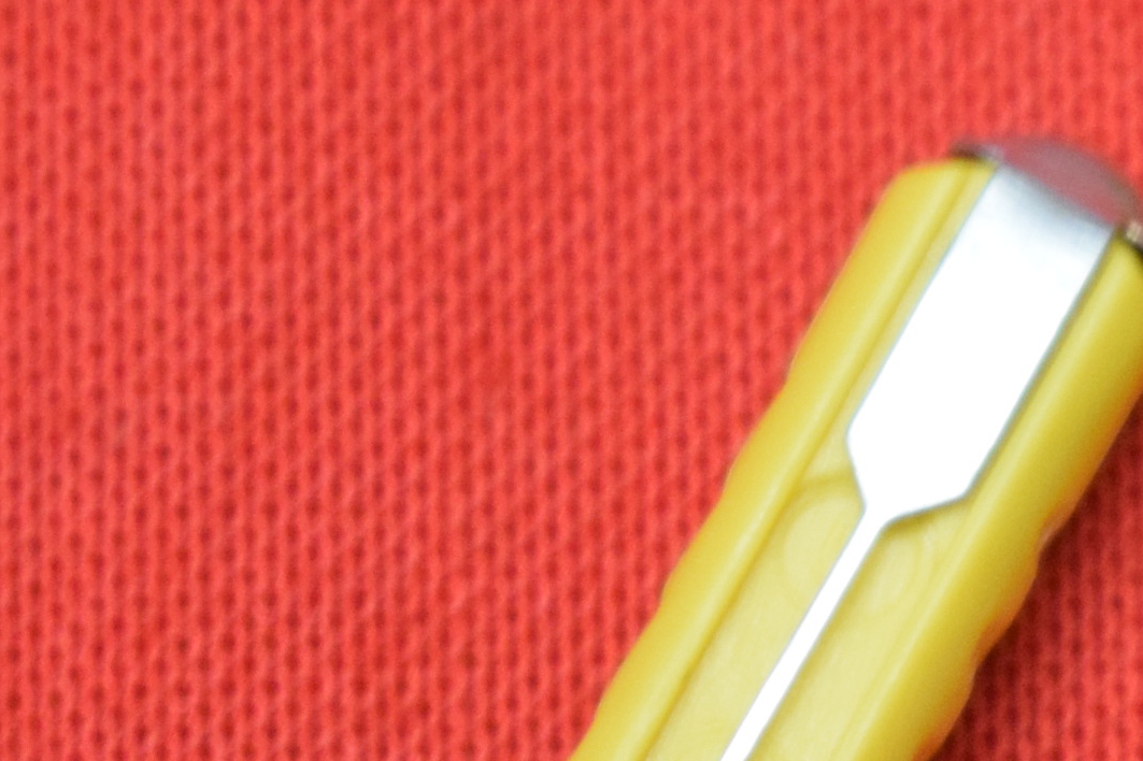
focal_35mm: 349
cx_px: 1598
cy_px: 1049
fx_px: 11080
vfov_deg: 3.9
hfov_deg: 5.9
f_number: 5.6
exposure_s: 1/60
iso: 1600
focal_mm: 55
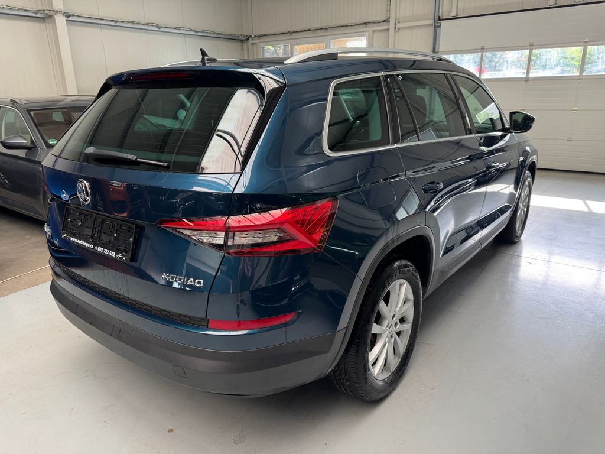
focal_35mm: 24
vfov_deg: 56.8
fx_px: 419
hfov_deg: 71.6
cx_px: 302
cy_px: 227
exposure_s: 1/121
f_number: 1.78
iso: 200
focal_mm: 6.76
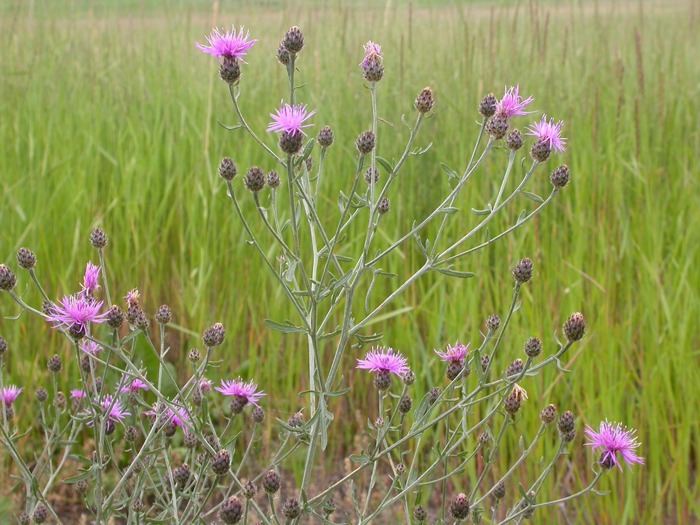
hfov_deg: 25.0
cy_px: 262
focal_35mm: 78
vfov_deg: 18.9
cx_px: 350
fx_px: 1577
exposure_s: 1/74.6
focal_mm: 16.2
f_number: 5.6
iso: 100
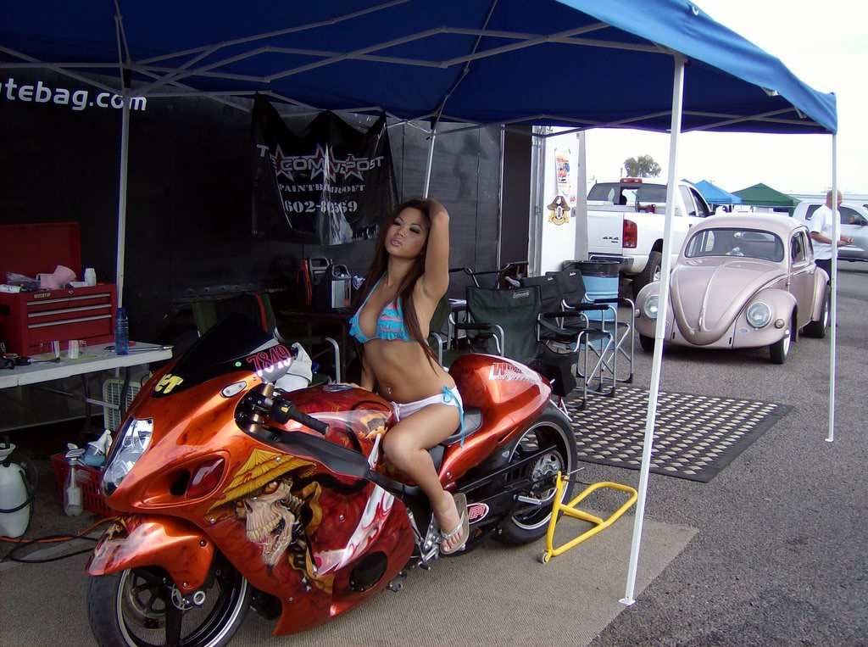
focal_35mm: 36
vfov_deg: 39.5
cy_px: 324
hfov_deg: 51.5
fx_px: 901
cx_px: 434
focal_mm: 6
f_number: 2.8
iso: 100
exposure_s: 1/485
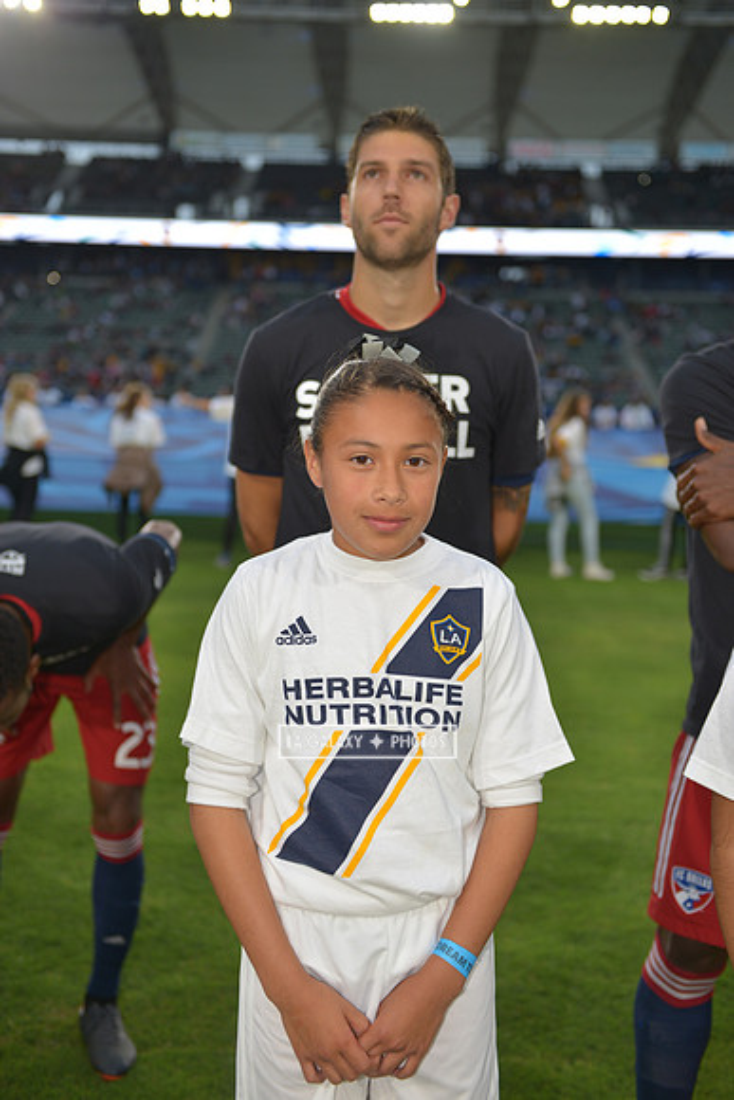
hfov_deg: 30.5
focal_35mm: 44
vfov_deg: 44.5
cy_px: 550
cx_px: 367
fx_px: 1345
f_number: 2.8
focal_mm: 44
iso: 250
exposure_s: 1/250
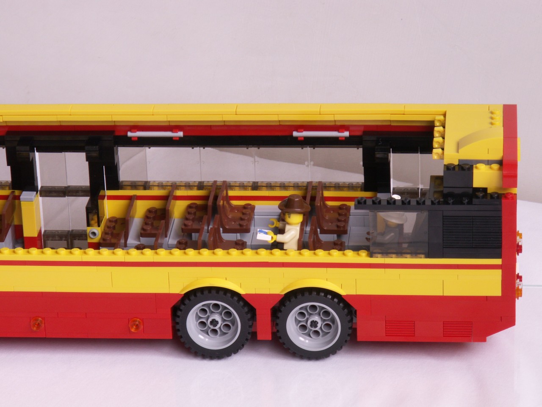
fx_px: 2380
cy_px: 204
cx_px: 271
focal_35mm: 152
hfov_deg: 13.0
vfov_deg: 9.8
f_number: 8
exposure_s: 1/15
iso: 50
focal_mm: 24.91
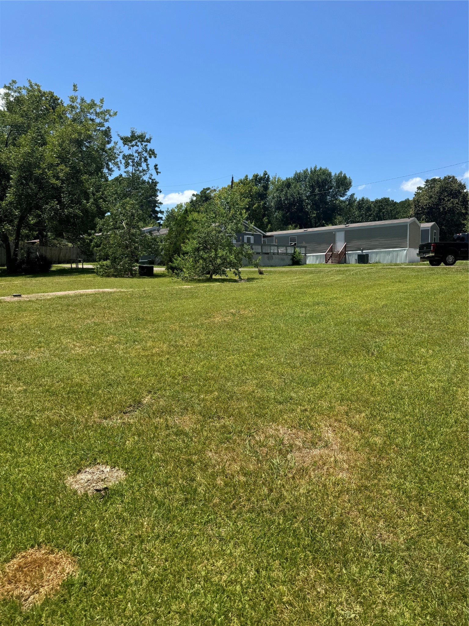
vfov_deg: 71.6
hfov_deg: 56.8
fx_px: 434
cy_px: 313
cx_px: 234
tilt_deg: -7.3
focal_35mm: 24
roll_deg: +2.4
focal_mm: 6.76
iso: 80
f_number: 1.78
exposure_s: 1/3802
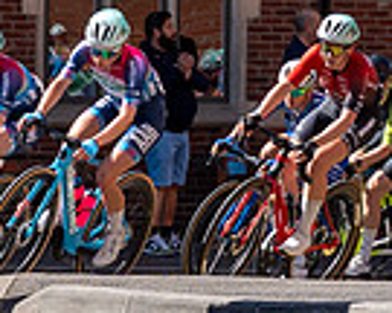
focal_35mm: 316
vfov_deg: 4.9
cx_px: -119
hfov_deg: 6.1
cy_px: -143
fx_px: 3666
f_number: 4
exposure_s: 1/800
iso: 100
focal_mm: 32
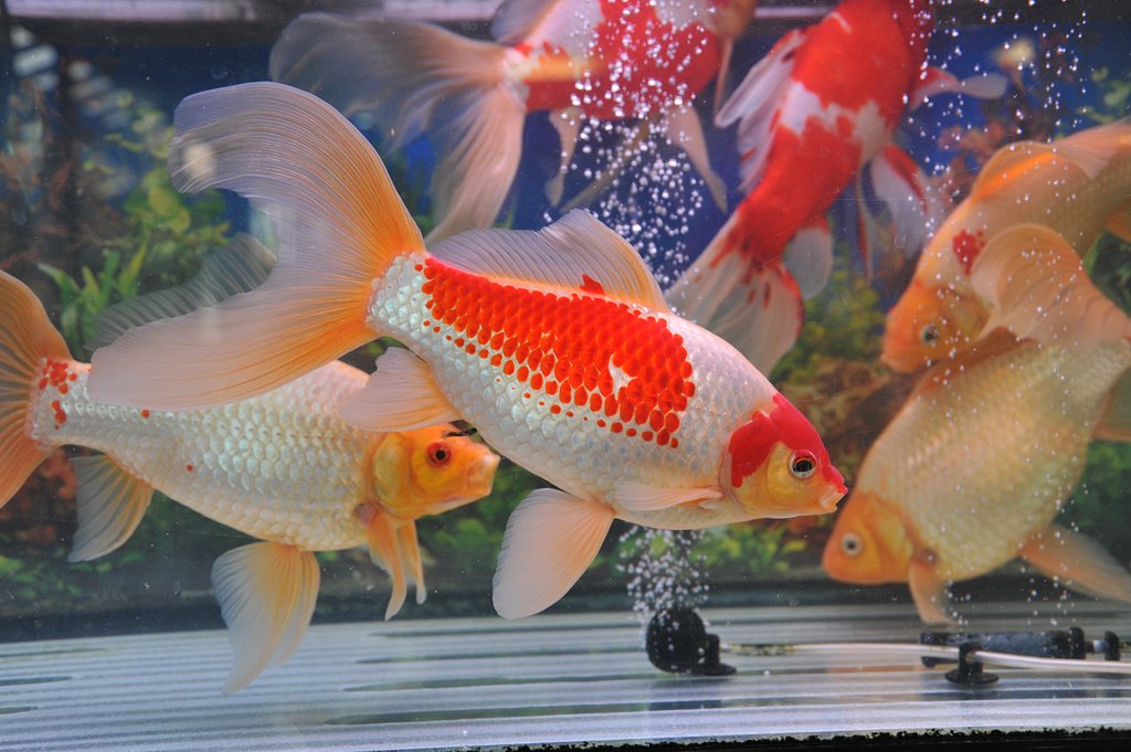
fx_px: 1413
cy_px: 376
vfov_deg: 29.8
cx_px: 566
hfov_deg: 43.6
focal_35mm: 45
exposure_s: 1/125
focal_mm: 45
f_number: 5.6
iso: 1600
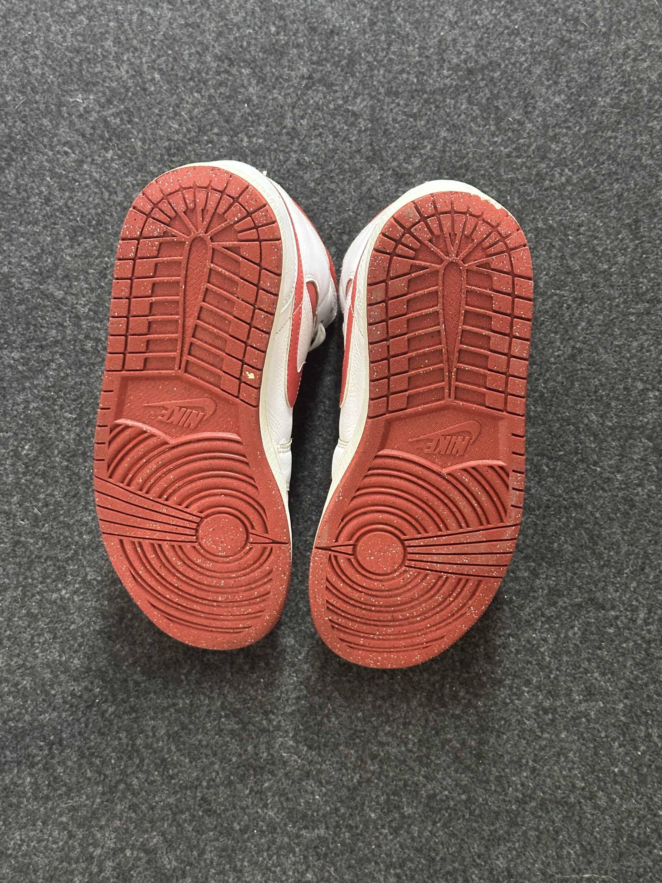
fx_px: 1224
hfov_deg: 30.3
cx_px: 331
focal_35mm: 48
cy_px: 442
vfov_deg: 39.7
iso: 500
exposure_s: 1/25
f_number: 1.78
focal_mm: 6.86
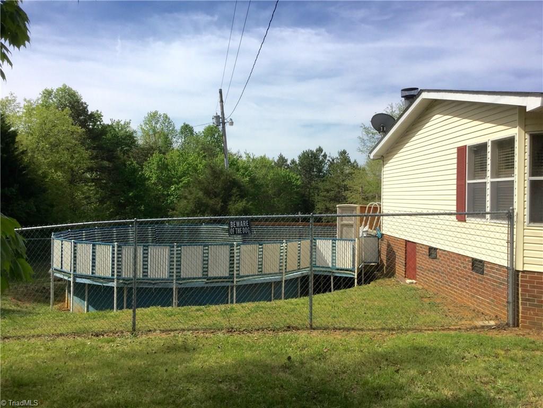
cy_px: 204
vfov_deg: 45.4
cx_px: 272
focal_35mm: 31
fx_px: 486
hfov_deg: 58.4
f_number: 2.4
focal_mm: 3.3
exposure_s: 1/1359
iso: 25
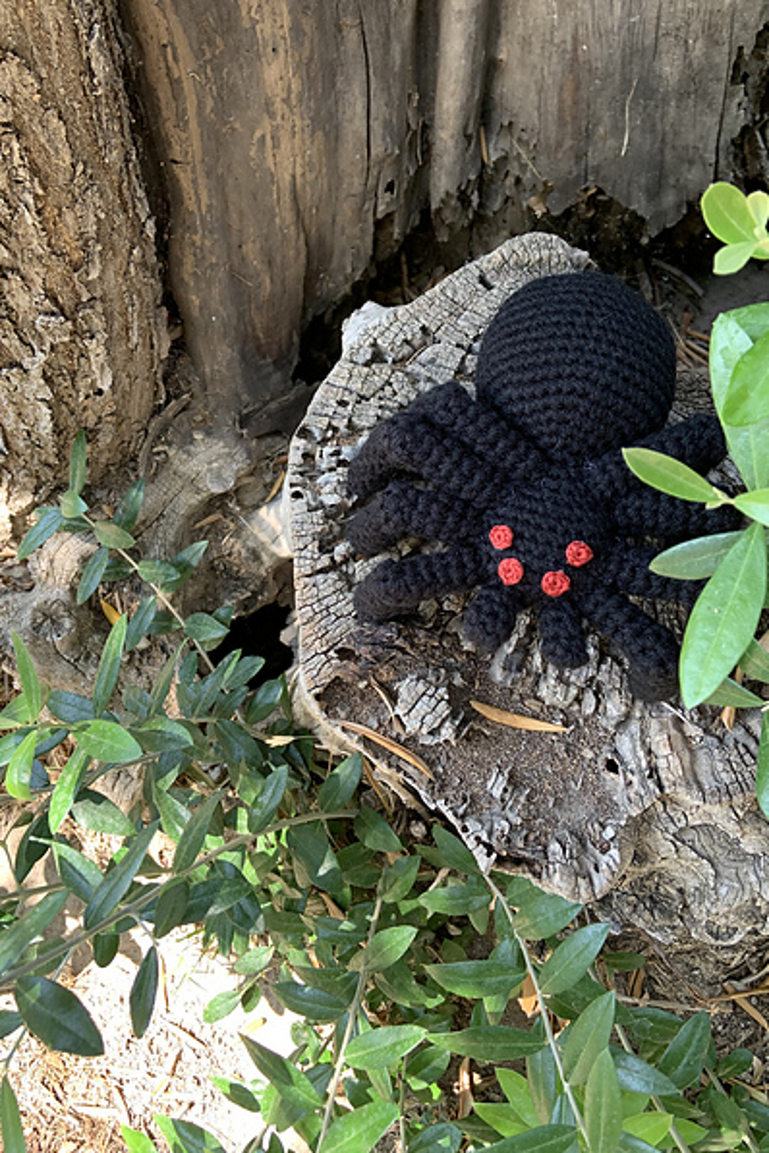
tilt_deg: -74.6
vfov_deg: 63.6
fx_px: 929
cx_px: 342
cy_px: 552
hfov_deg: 44.9
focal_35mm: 29
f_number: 1.8
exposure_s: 1/121
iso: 50
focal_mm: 4.25
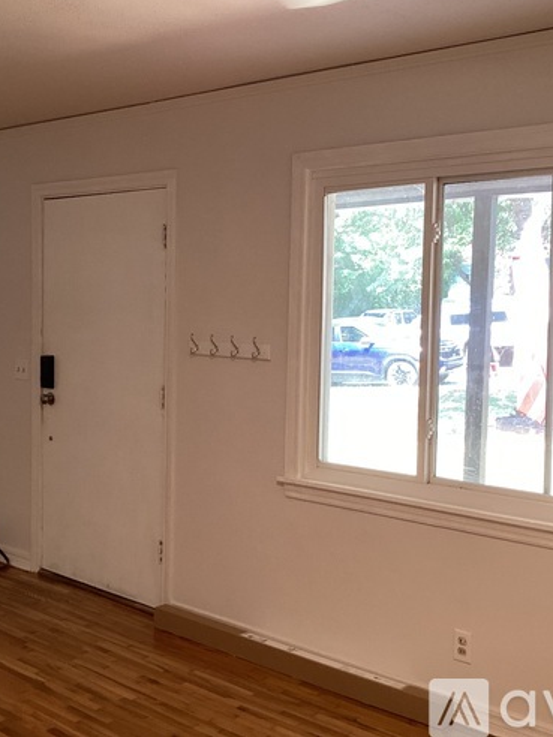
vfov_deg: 44.8
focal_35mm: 42
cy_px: 364
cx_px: 172
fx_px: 895
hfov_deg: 33.9
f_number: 2.4
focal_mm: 3.3
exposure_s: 1/60
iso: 100
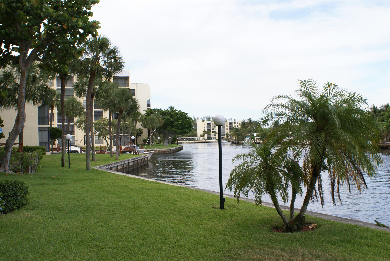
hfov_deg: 49.5
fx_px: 423
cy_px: 130
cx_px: 195
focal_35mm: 39
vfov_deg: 34.3
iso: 100
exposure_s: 1/125
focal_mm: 26
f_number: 8
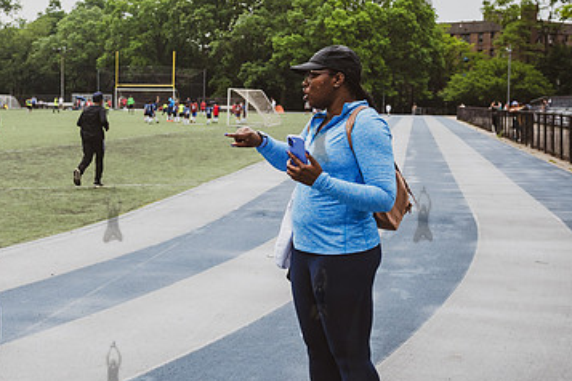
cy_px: 185
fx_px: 1064
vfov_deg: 20.3
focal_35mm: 67
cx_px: 195
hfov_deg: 29.9
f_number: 4.5
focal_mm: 31
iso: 400
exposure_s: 1/2000
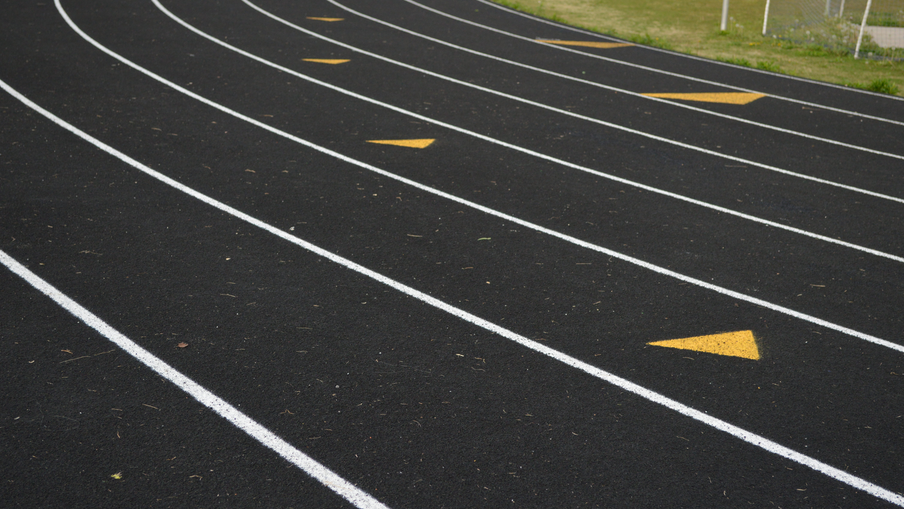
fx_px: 1582
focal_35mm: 66
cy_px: 270
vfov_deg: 18.3
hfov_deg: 31.9
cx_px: 452
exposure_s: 1/500
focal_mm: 42
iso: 560
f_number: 5.3
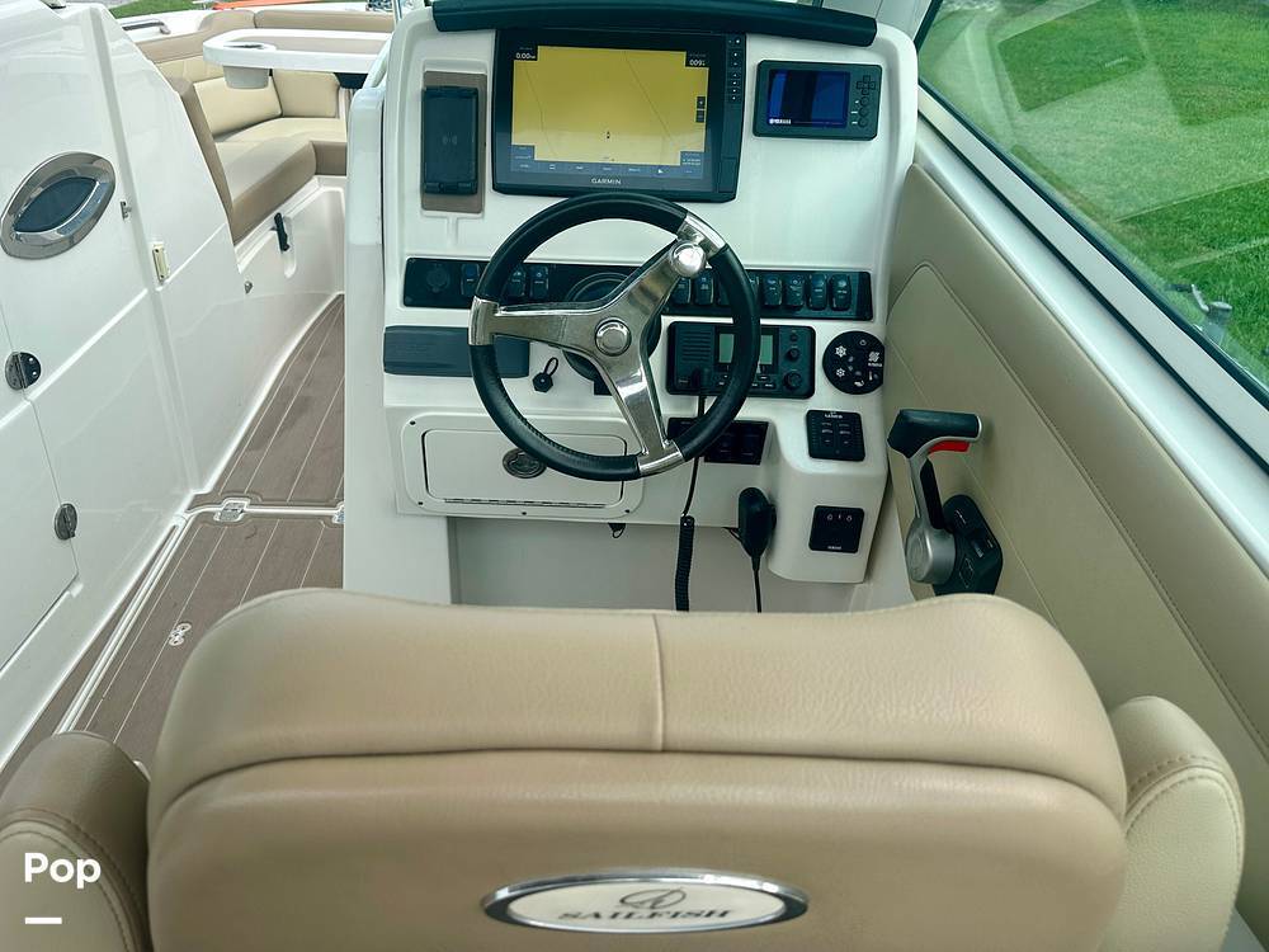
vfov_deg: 56.8
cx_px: 634
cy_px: 476
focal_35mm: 24
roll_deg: -0.1
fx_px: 880
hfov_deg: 71.6
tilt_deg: -24.4
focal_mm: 6.86
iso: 80
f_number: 1.78
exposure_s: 1/2110
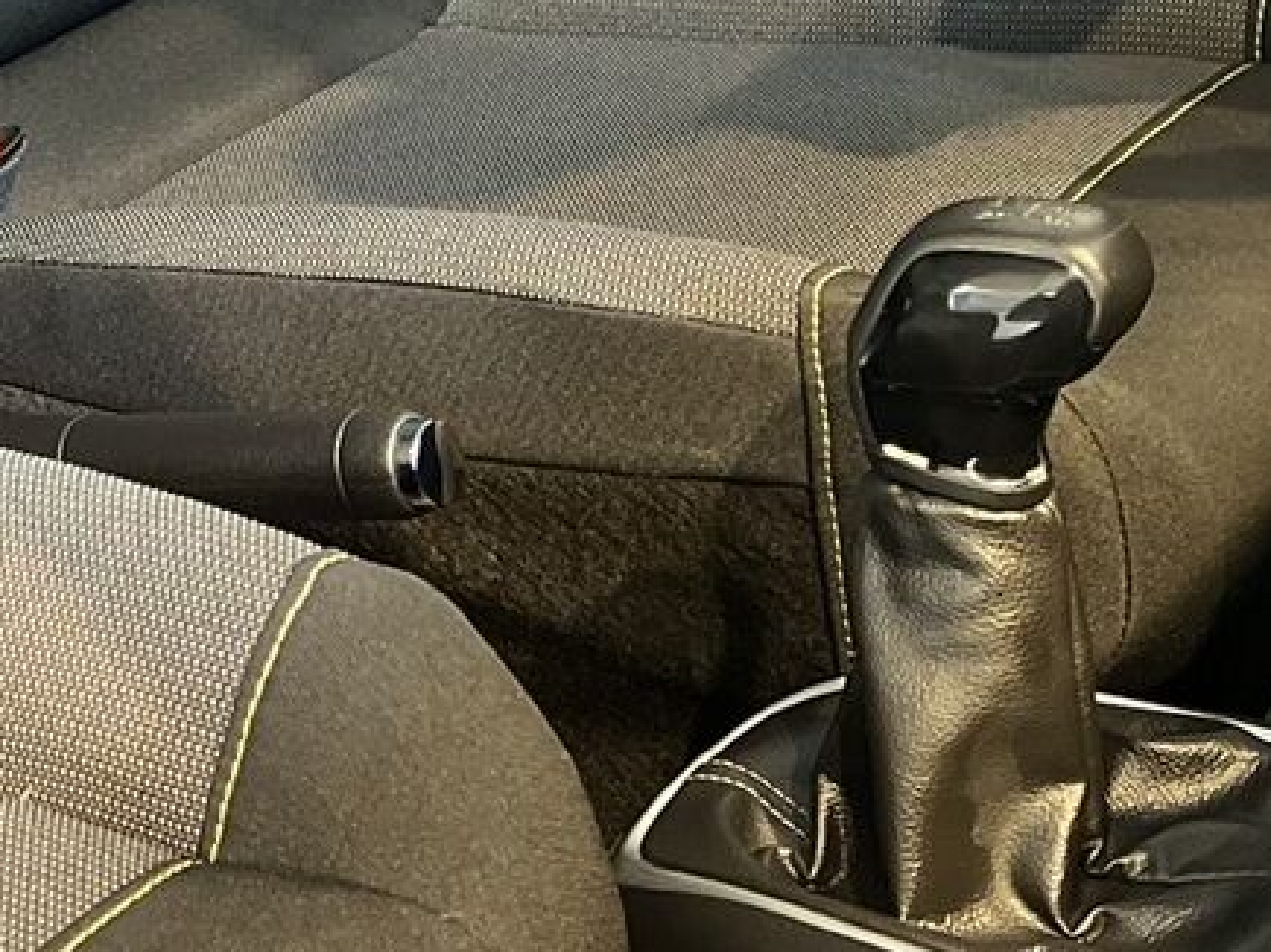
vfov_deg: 13.6
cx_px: -358
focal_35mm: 102
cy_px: -485
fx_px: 3744
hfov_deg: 18.1
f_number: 1.5
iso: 320
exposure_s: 1/50
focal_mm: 5.7
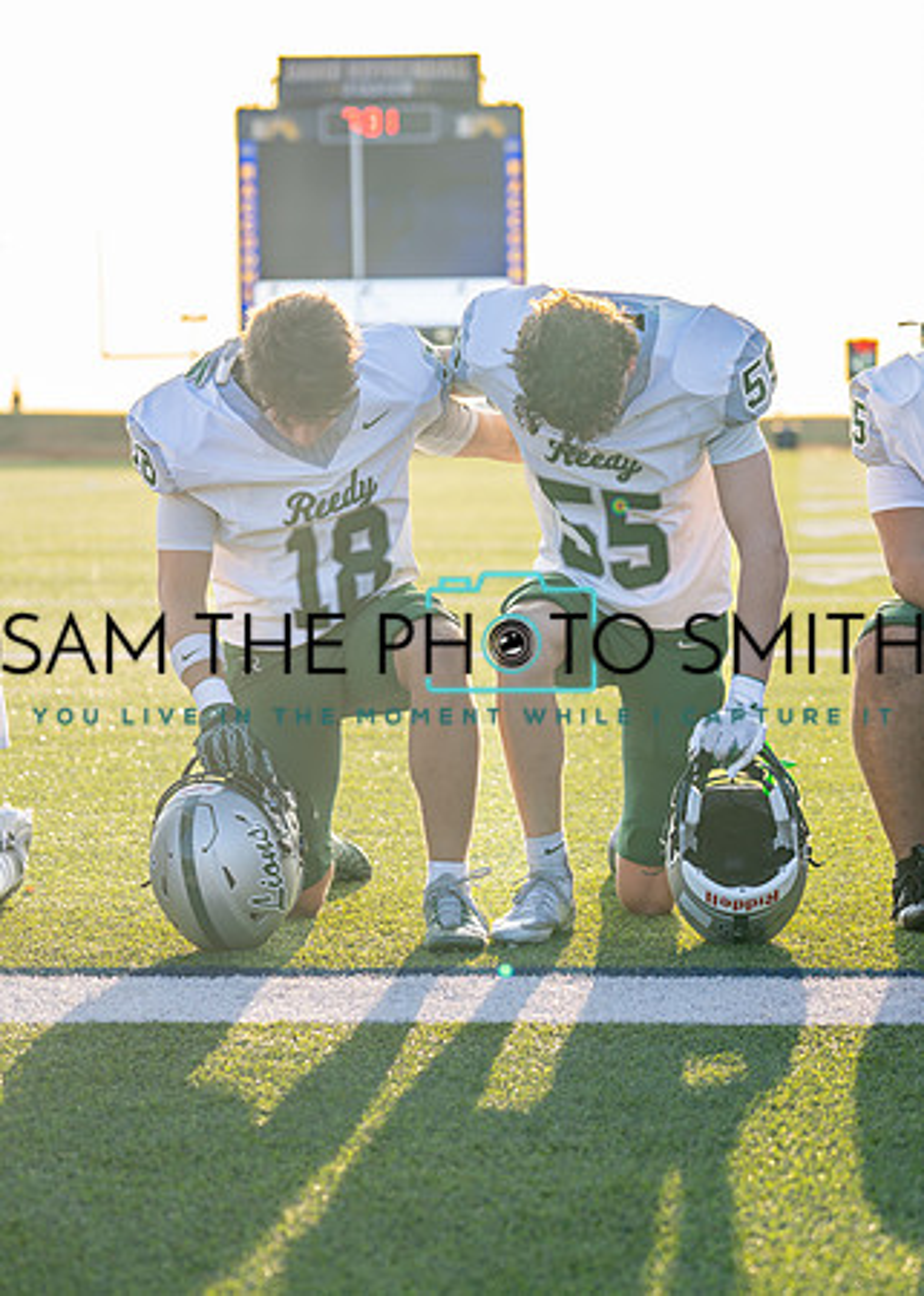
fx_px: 4032
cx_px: 585
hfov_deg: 13.1
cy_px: 673
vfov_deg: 18.3
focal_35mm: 110
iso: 320
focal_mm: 70
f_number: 2.8
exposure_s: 1/1600
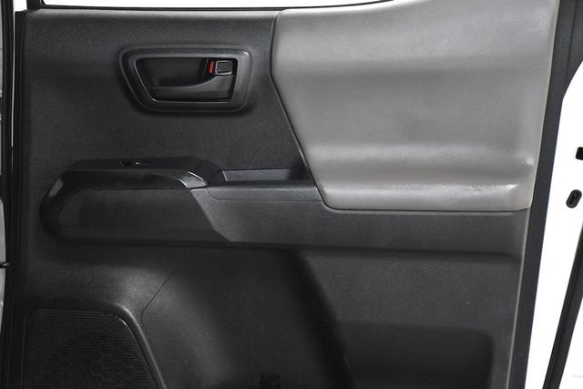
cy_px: 194
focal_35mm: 78
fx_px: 1263
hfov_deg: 26.0
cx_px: 292
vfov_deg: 17.5
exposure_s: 1/200
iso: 2500
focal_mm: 52
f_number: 4.8
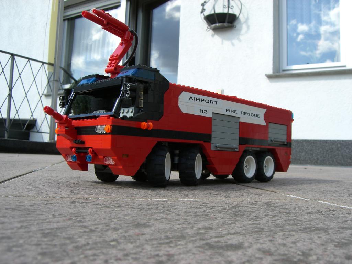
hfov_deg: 49.0
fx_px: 386
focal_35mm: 38
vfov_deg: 37.7
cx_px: 176
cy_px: 132
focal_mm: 6.2
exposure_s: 1/250
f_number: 4.3
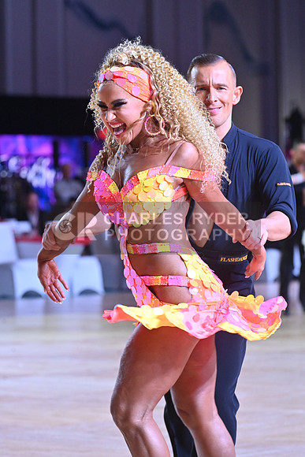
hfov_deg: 8.6
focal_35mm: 160
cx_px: 152
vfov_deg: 12.8
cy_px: 228
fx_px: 2032
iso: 4000
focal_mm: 160
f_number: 7.1
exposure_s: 1/400
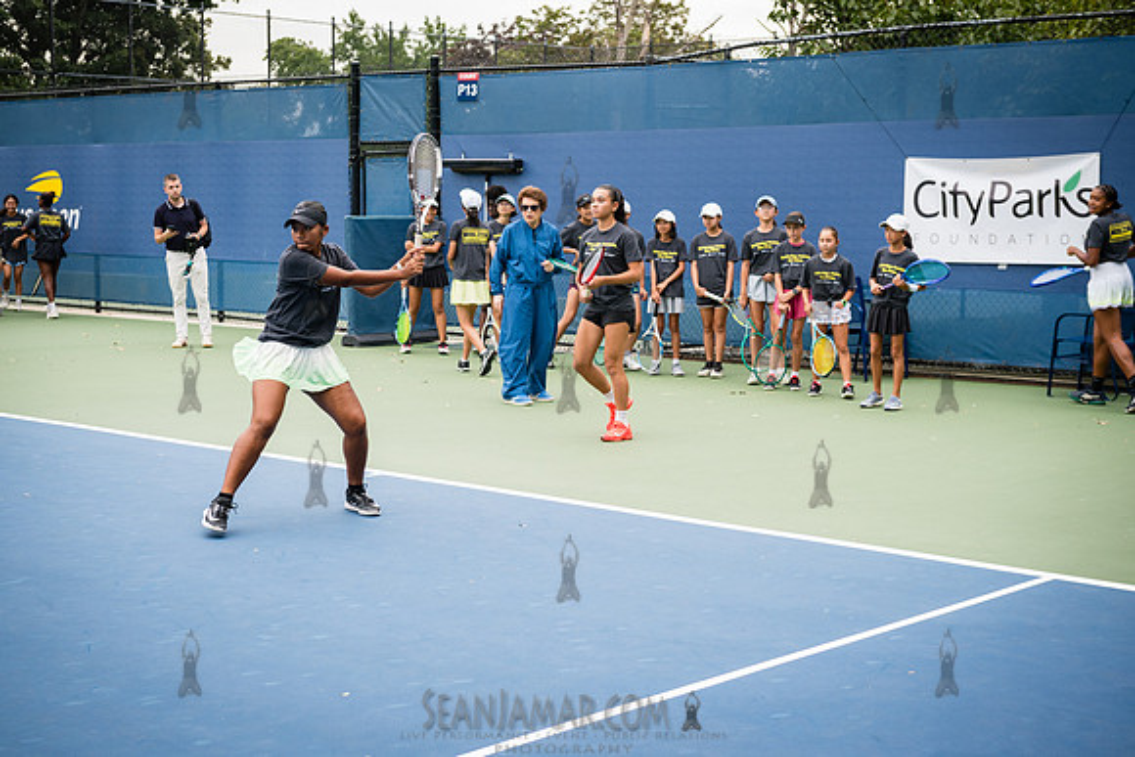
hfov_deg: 35.0
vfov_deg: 23.8
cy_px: 378
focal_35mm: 57
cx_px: 568
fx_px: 1798
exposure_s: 1/400
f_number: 4.5
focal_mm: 56
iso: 400
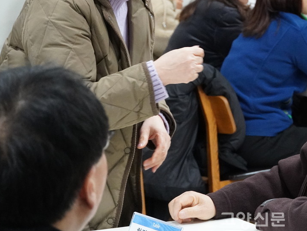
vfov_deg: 8.4
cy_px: 54
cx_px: 246
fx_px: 1568
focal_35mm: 177
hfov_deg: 11.1
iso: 6400
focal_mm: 69
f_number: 6.3
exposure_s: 1/125
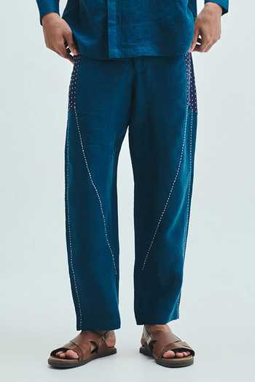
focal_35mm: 58
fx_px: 616
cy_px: 191
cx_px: 128
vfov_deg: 34.5
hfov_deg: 23.4
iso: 400
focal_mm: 58
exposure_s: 1/125
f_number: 8
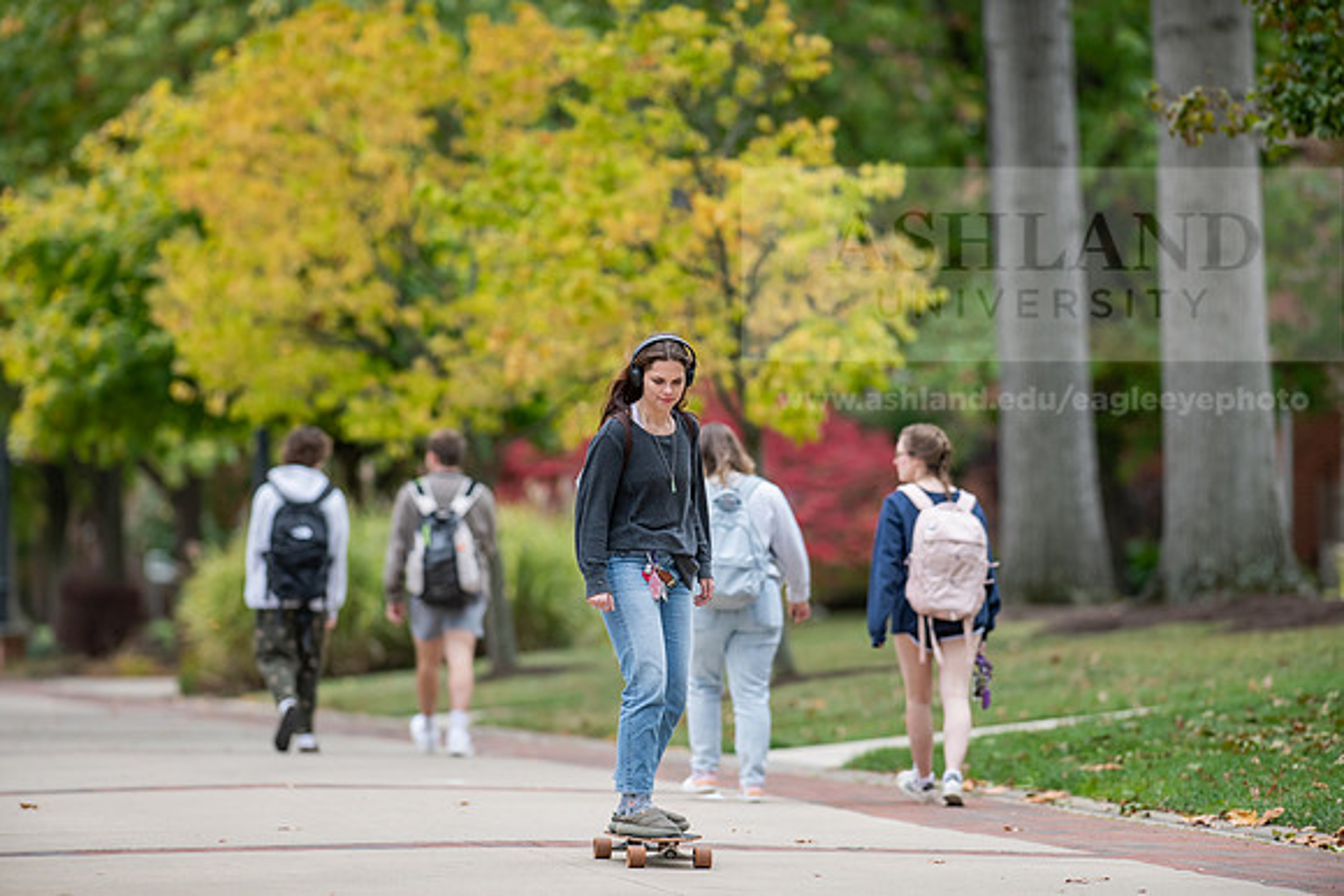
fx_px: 11202
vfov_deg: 4.6
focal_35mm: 300
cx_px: 672
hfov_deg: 6.9
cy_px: 448
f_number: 3.5
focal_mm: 300
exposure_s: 1/500
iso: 250
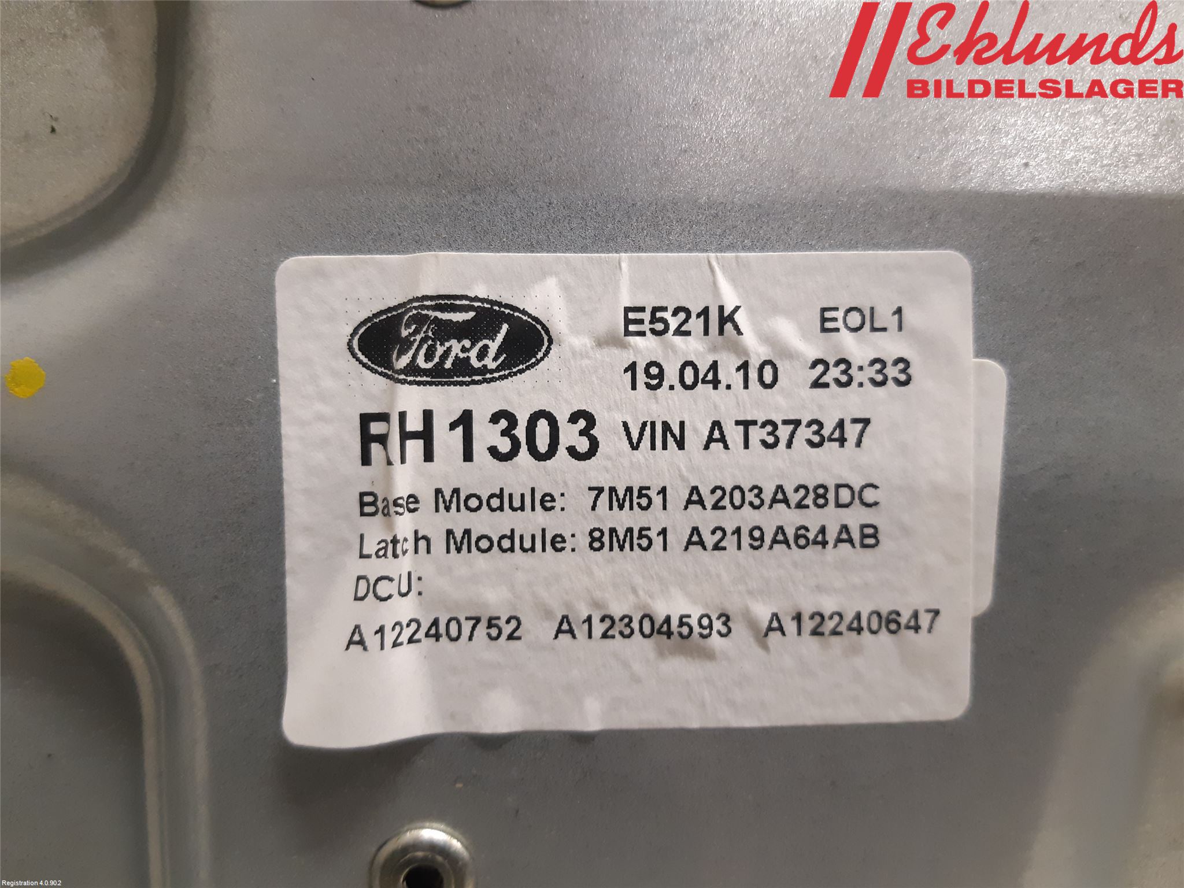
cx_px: 592
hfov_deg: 67.3
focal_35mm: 26
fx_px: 889
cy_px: 444
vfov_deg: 53.1
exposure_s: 1/50
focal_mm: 3.93
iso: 200
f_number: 1.7
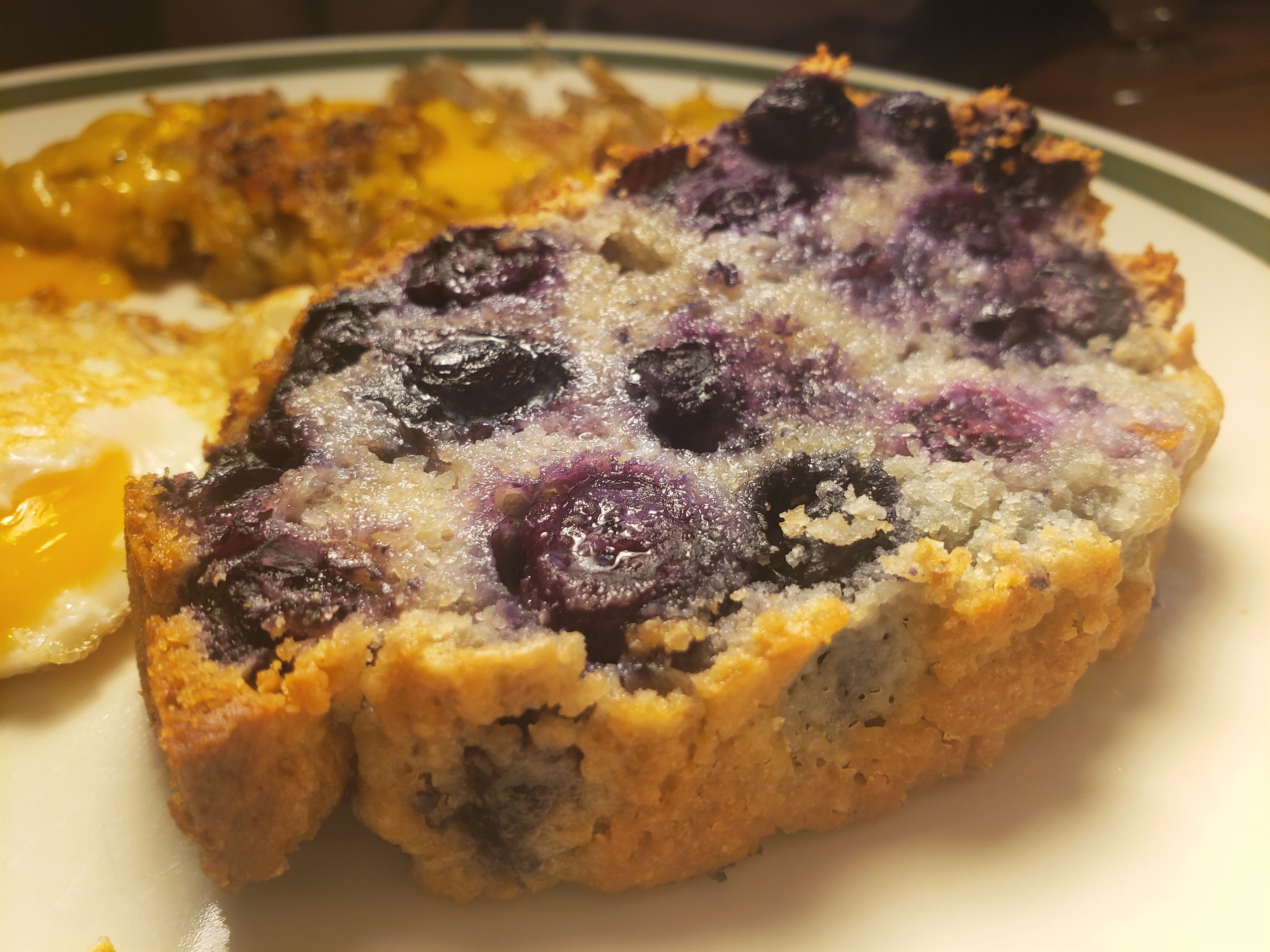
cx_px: 635
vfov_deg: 53.1
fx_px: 954
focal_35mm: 26
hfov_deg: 67.3
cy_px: 476
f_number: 2.4
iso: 100
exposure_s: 1/120
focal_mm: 4.3
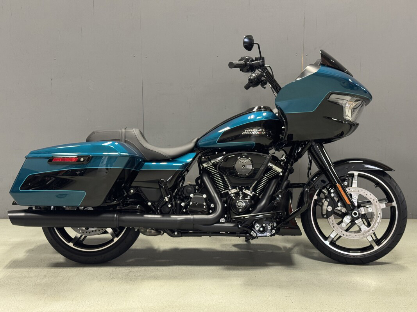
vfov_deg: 30.3
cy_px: 156
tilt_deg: -9.7
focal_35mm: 48
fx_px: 578
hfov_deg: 39.7
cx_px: 208
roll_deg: +0.1
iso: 250
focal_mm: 6.76
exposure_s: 1/40
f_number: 1.78
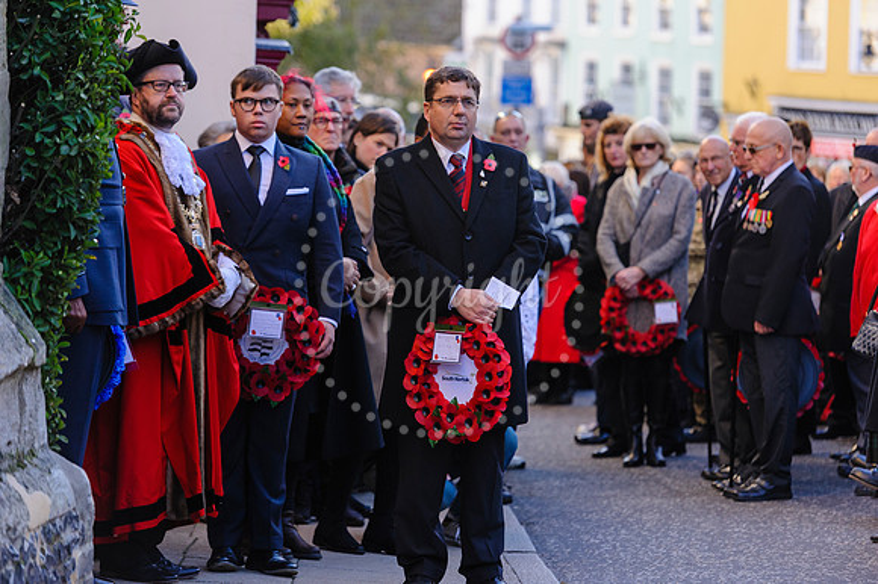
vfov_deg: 8.6
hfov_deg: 12.8
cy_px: 292
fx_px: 3900
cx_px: 439
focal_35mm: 160
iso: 800
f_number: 4.5
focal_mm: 160
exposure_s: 1/500
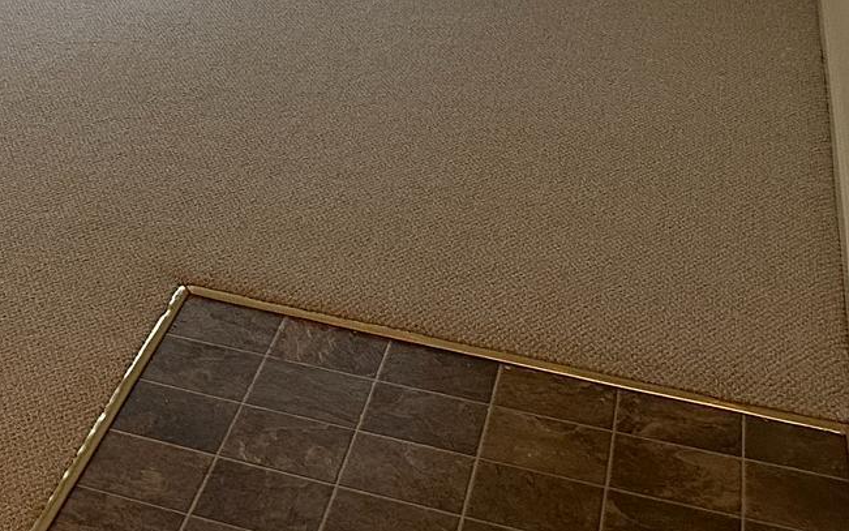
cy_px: -295
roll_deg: +1.9
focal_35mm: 80
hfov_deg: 22.1
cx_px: -360
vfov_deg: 15.0
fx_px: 1851
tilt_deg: -7.9
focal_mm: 6.86
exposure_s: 1/120
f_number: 1.78
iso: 200
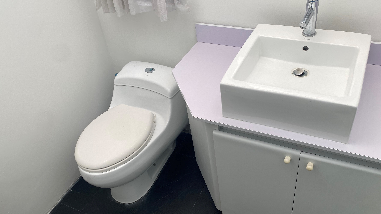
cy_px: 120
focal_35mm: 32
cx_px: 198
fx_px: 323
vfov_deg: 36.6
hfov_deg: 61.0
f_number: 1.8
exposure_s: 1/121
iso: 32
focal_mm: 4.25
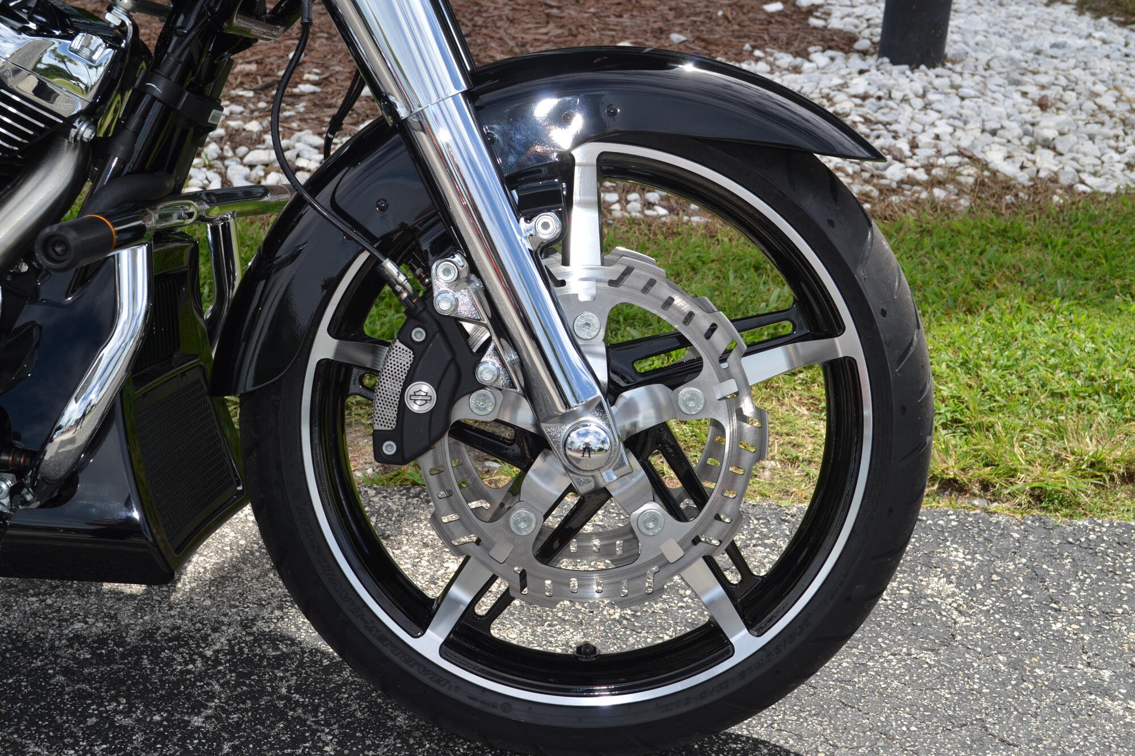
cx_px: 568
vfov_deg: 25.1
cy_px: 378
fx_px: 1702
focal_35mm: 54
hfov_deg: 36.9
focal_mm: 36
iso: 100
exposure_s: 1/200
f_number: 7.1
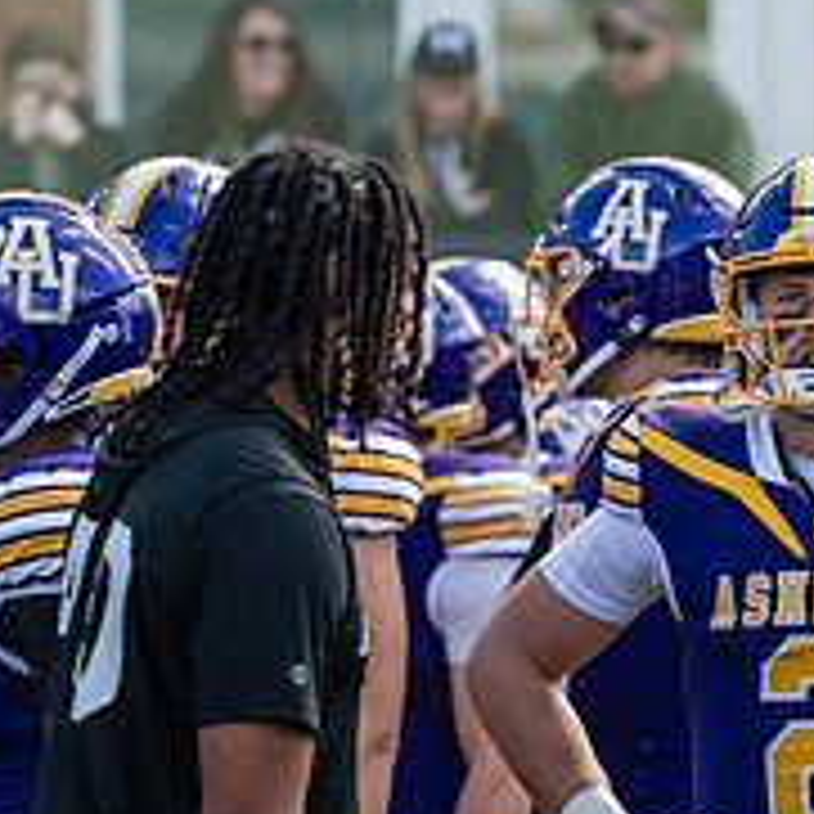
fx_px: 10163
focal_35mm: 382
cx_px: 643
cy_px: 519
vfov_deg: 4.6
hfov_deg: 4.6
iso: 100
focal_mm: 140
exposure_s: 1/320
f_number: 3.2
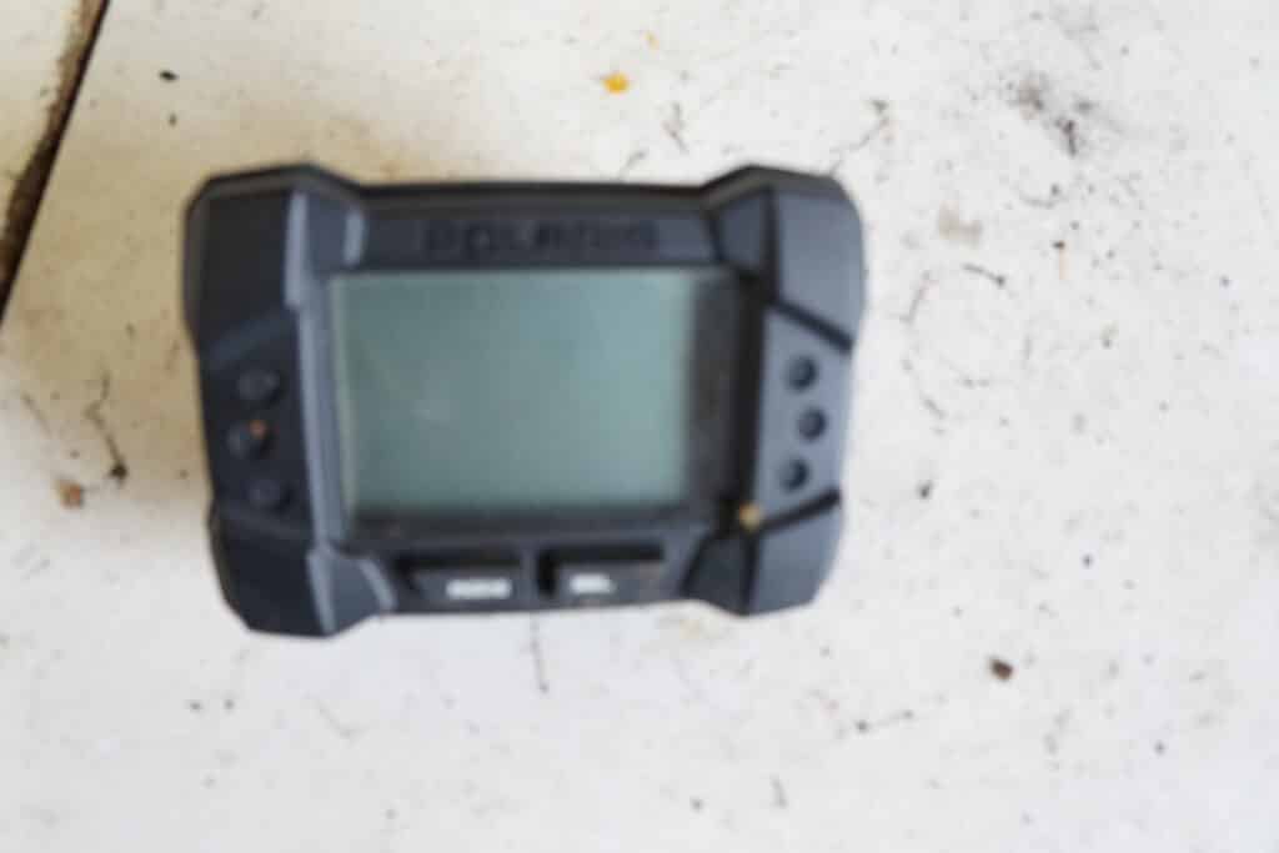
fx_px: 1066
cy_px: 426
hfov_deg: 61.9
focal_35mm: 30
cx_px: 640
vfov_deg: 43.6
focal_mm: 20
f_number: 4
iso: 1000
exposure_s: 1/60
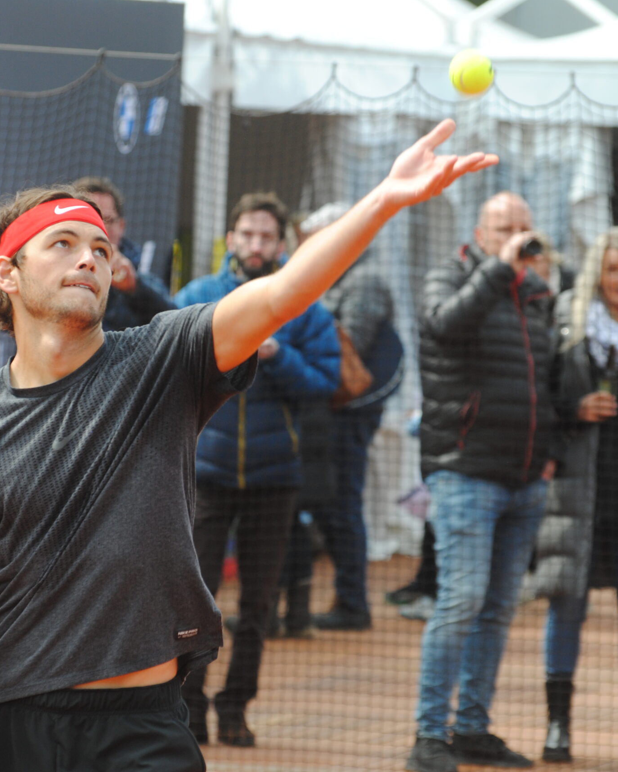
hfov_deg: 5.4
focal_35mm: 285
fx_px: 6509
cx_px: 172
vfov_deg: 6.8
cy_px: 386
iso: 200
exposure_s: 1/500
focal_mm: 135
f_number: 4.8
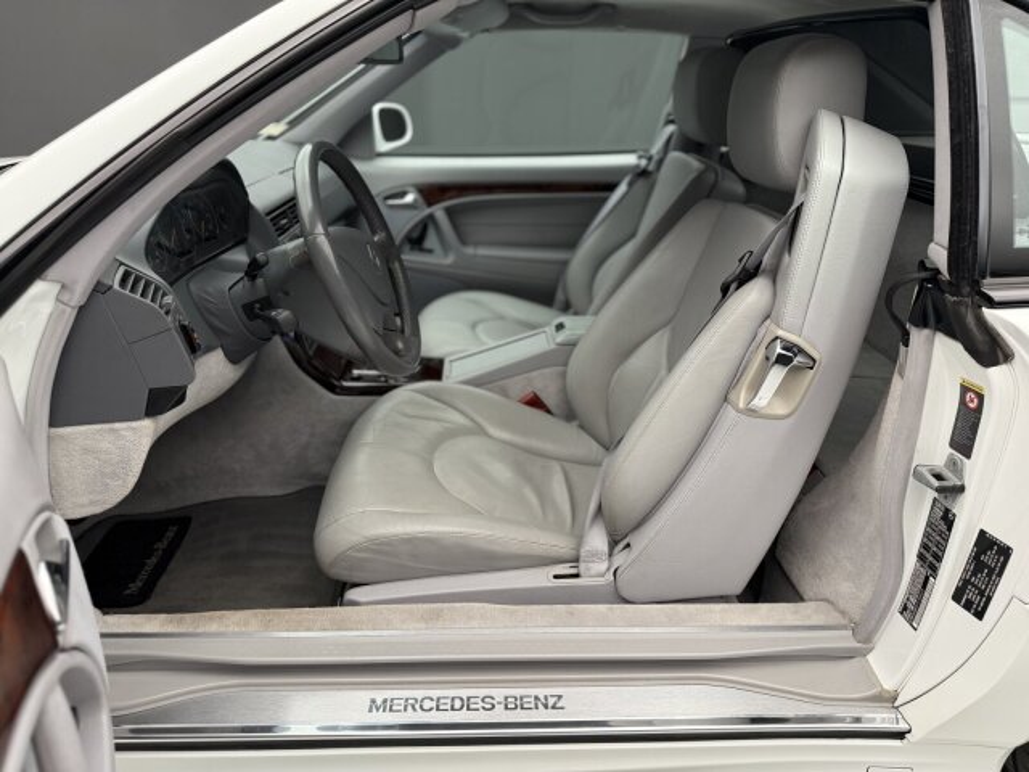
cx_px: 514
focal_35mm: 24
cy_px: 386
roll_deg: -2.3
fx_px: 713
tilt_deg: -23.3
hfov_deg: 71.6
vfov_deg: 56.8
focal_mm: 6.76
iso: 160
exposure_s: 1/49
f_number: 1.78
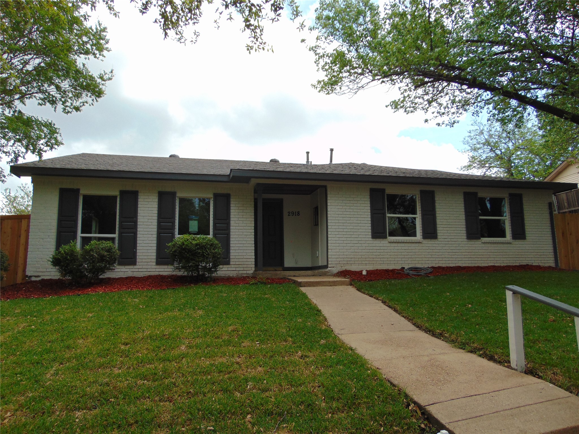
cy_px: 217
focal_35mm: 25
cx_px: 290
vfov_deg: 54.9
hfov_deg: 69.4
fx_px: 418
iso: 80
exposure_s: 1/640
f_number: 3
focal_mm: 4.5
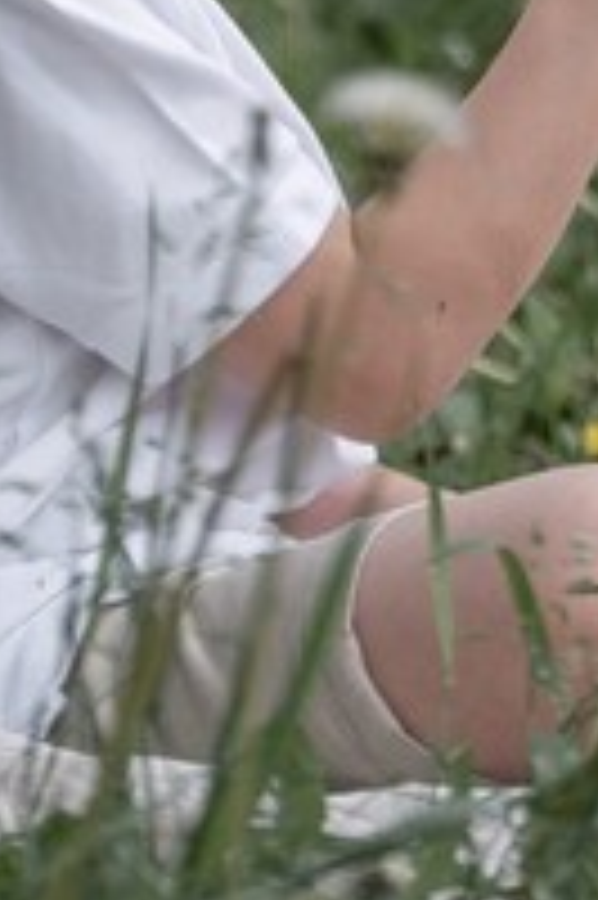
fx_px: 10333
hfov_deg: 3.3
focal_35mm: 414
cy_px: -734
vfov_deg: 4.9
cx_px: 513
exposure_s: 1/250
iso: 200
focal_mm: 61
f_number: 3.2
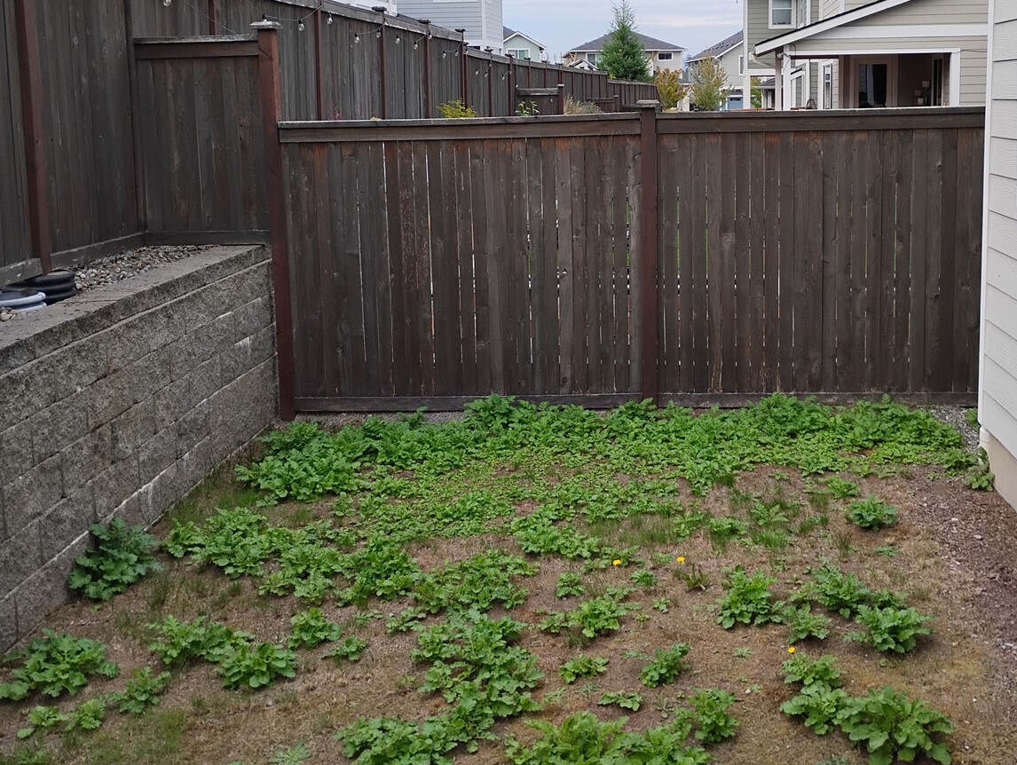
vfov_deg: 36.4
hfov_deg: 47.7
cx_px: 587
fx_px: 1147
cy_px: 237
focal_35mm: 39
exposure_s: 1/224
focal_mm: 4.26
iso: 100
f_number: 1.8
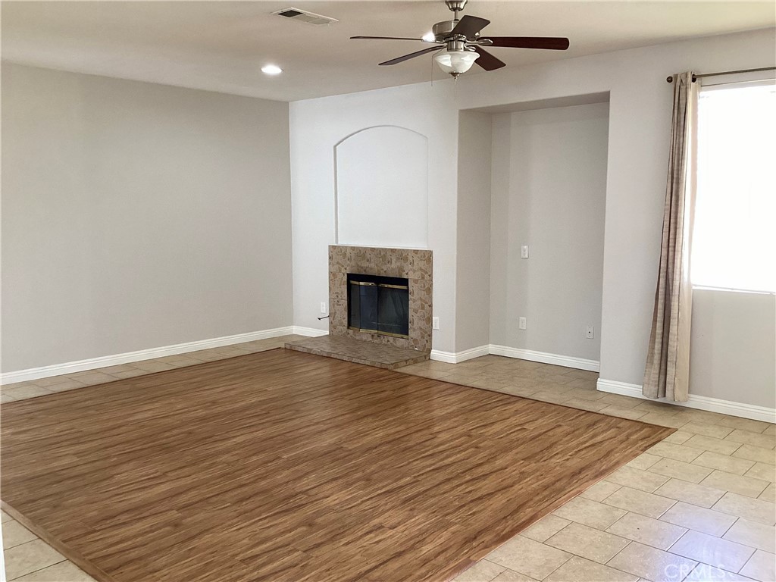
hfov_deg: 58.4
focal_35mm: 31
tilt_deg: -7.7
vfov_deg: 45.4
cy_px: 291
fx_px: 695
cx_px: 388
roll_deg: -1.2
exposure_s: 1/60
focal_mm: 3.3
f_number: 2.4
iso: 160
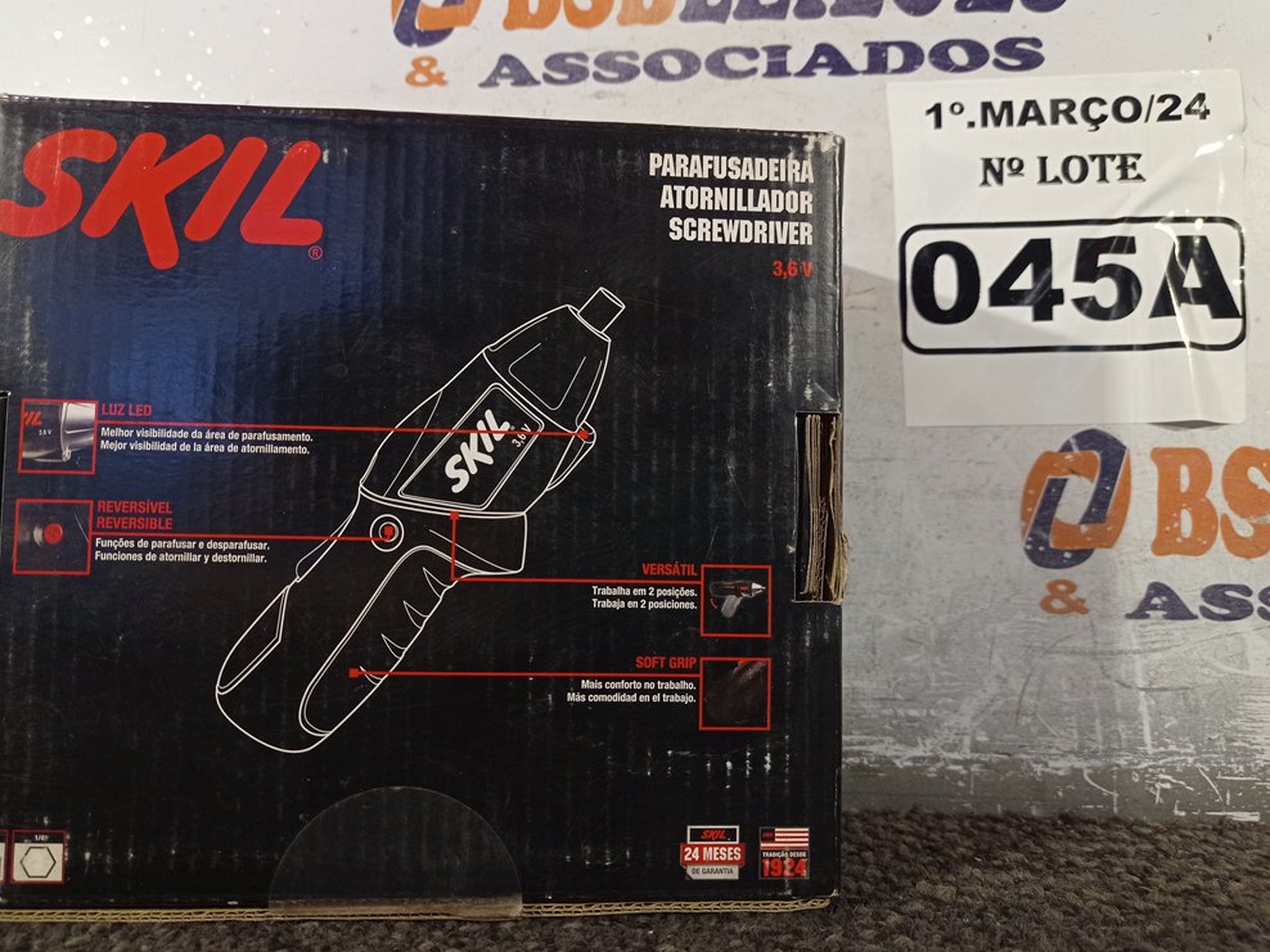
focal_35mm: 29
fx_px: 1064
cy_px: 483
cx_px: 617
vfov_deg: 48.2
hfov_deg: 61.6
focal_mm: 4.7
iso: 180
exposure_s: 1/120
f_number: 1.79
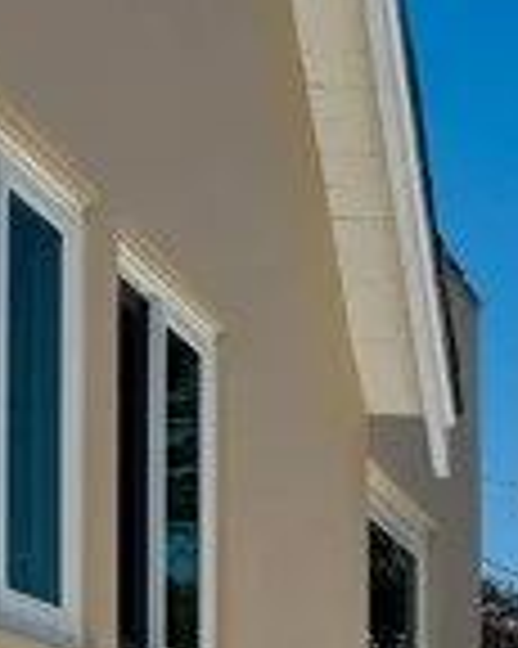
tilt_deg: +1.4
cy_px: 806
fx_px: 1995
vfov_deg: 17.5
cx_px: 829
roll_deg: -0.3
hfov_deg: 13.7
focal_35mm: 104
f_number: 1.78
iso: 80
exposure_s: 1/12346
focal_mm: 6.76
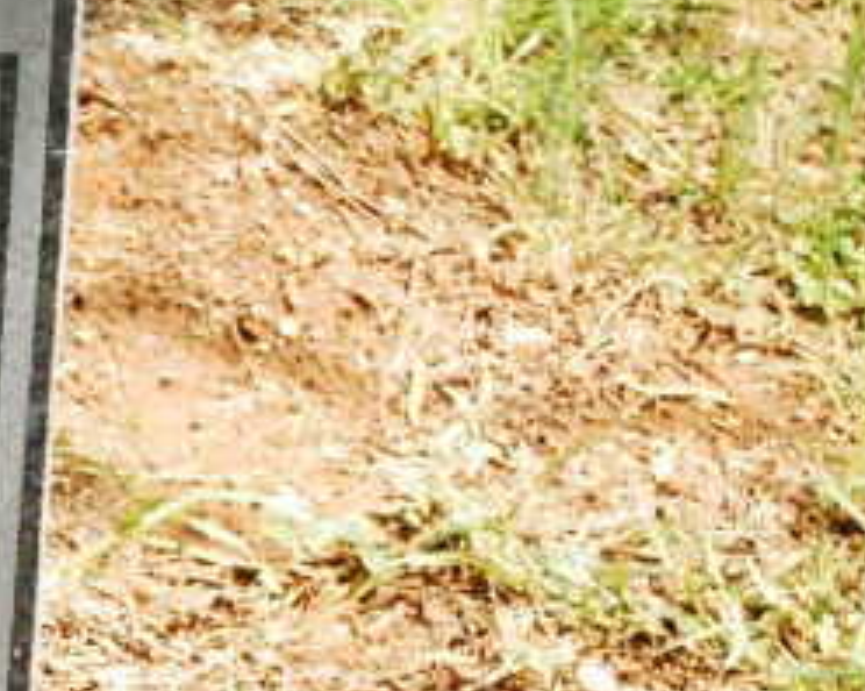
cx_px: -656
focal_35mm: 233
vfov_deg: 6.6
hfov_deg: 8.0
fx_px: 5960
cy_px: 497
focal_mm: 40
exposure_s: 1/2500
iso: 1600
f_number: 5.3
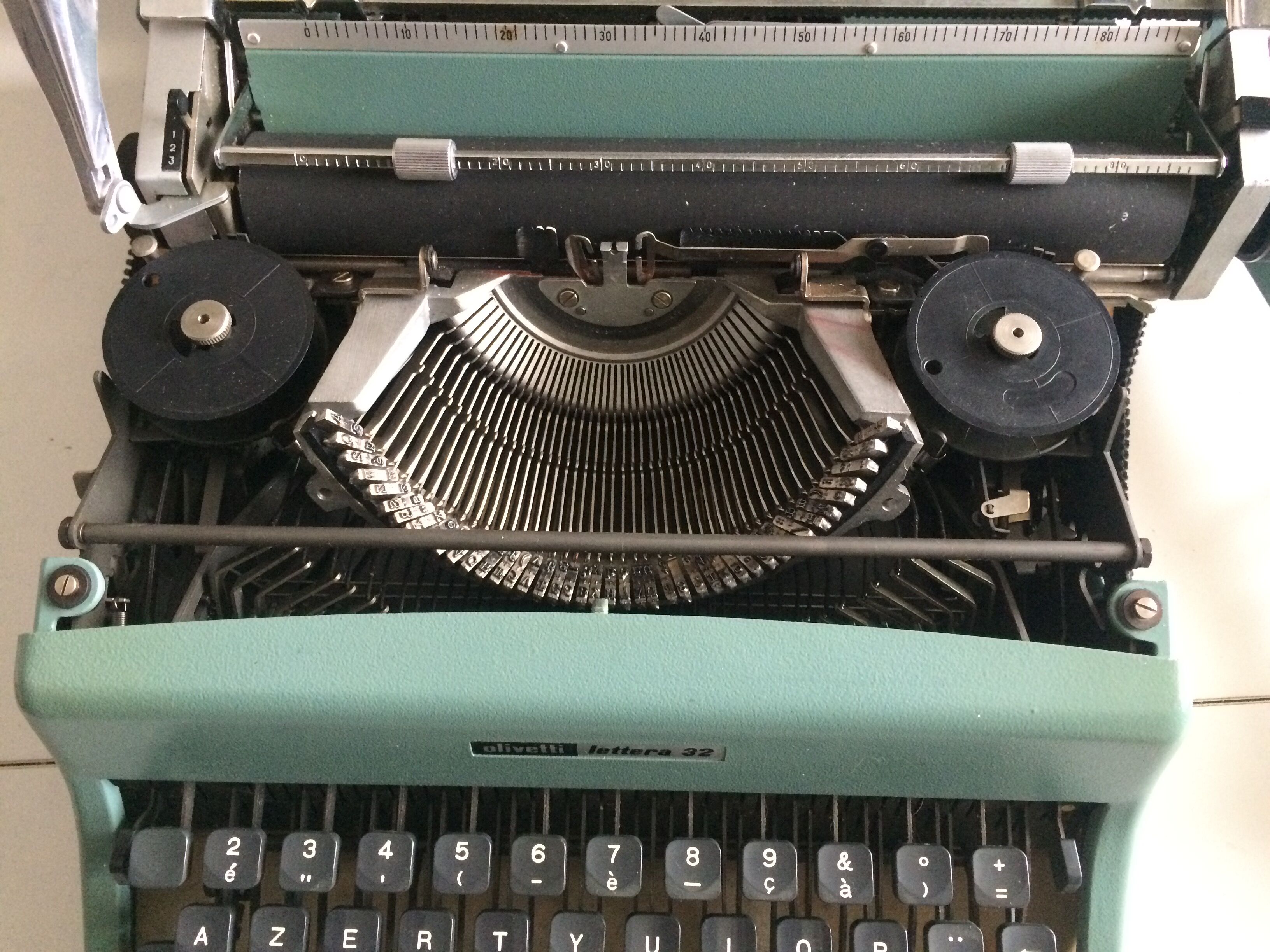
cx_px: 635
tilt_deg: -81.8
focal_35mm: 29
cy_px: 476
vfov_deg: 48.2
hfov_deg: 61.7
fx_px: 1064
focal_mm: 4.15
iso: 250
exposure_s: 1/17
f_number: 2.2
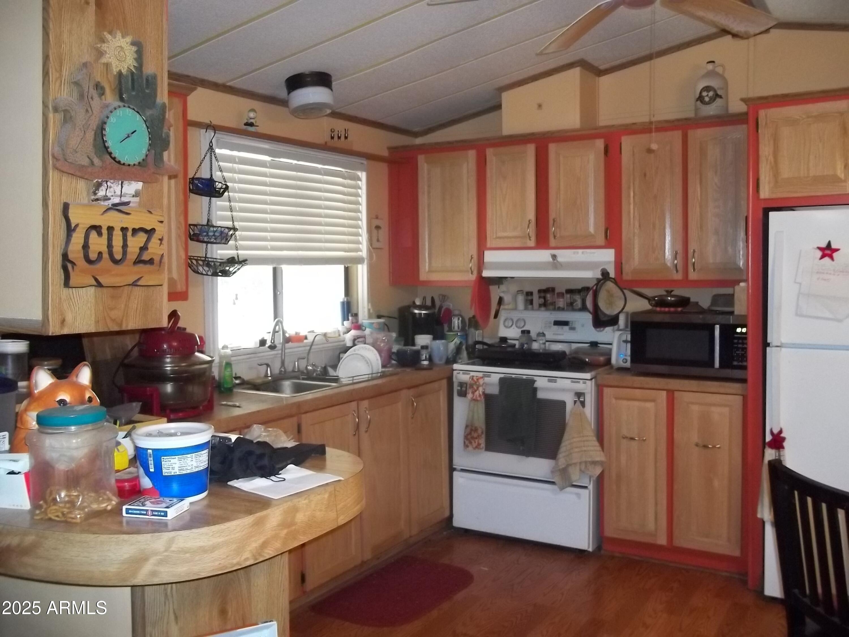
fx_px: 785
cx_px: 424
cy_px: 318
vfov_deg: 44.2
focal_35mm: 32
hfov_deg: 56.8
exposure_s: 1/30
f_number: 2.9
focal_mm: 5.7
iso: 250
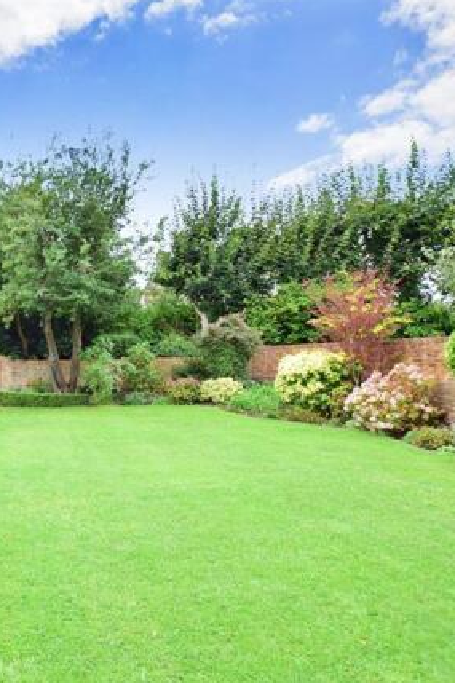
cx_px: 8
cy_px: 345
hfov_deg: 46.7
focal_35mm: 23
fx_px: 436
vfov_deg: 76.1
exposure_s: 1/125
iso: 200
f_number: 5.6
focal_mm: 10
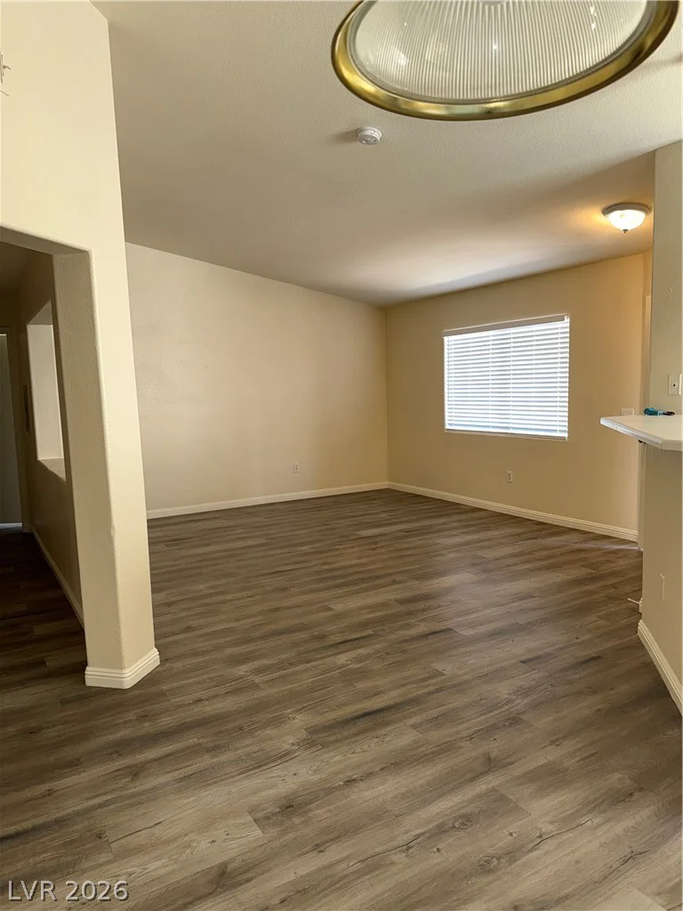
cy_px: 456
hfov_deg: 56.8
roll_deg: +1.4
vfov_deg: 71.6
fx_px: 631
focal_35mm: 24
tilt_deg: -6.7
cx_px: 342
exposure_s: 1/42
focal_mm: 6.76
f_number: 1.78
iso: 125
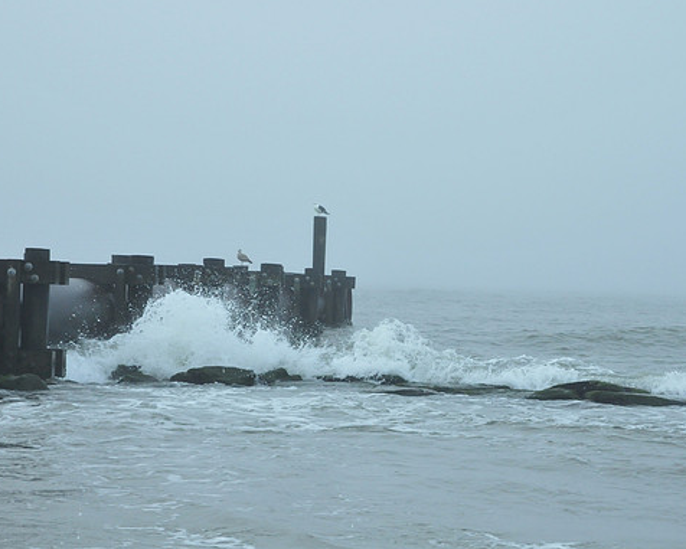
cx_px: 386
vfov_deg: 12.9
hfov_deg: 16.0
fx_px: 2437
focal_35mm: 120
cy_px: 274
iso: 1250
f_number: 8
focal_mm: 70
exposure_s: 1/125
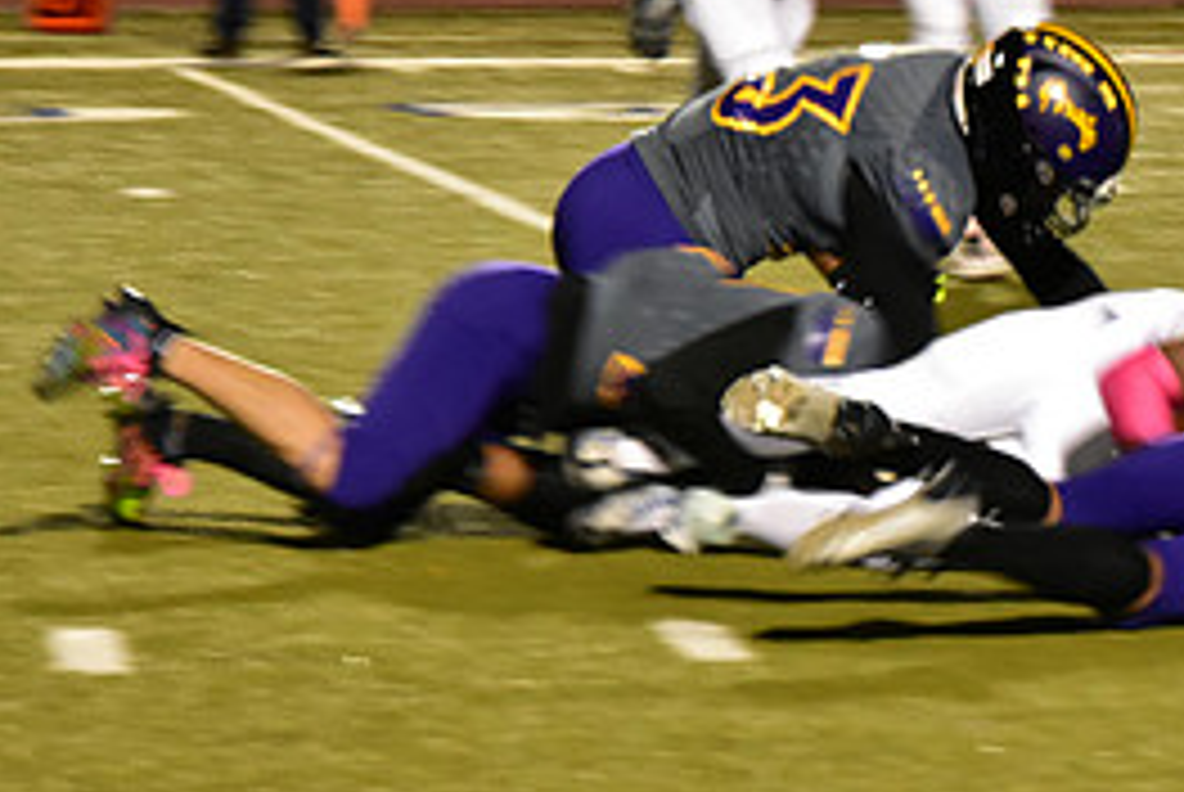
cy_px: 403
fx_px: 11428
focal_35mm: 347
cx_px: 1229
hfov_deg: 5.9
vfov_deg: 4.0
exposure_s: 1/60
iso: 5000
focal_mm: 105
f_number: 11
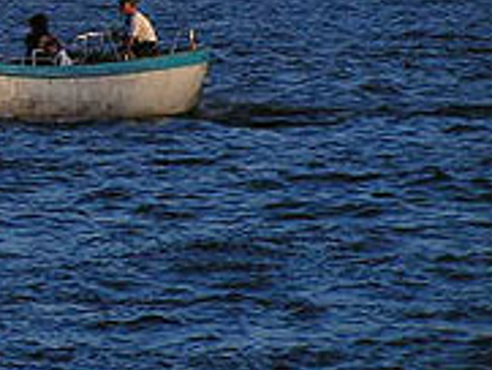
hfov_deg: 3.3
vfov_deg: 2.5
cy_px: -22
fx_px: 8505
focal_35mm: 598
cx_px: -117
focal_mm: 39.8
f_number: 4
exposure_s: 1/400
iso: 50
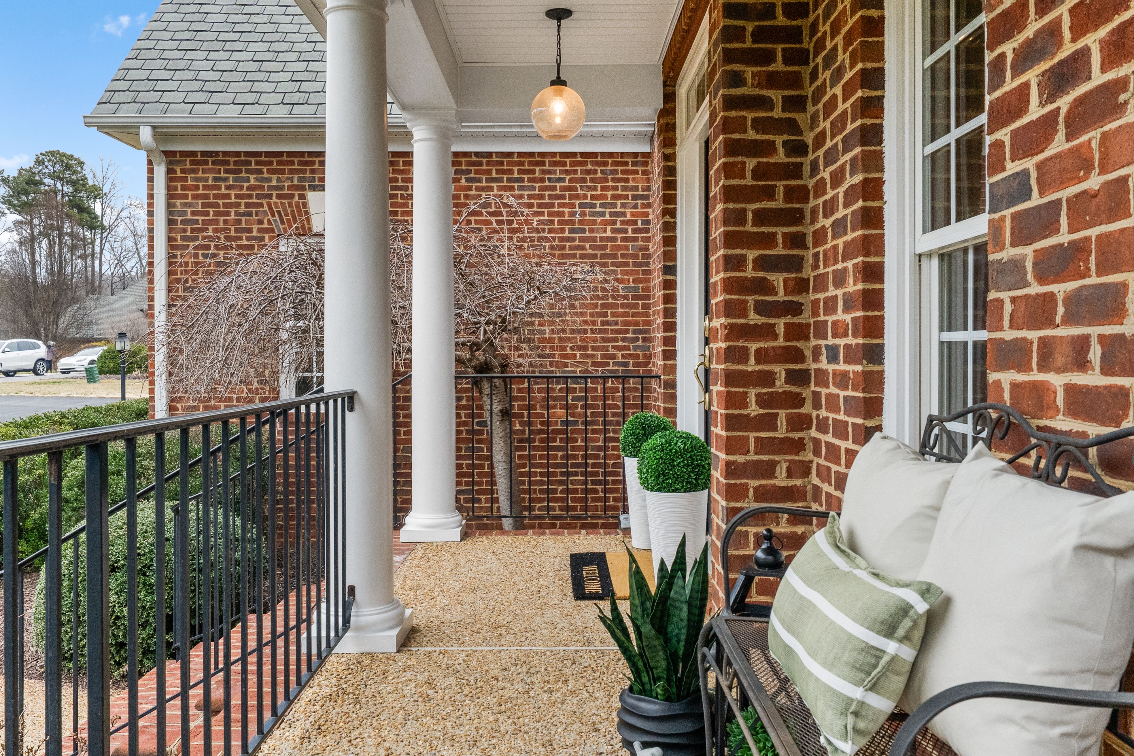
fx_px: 945
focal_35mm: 30
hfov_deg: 61.9
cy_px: 378
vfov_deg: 43.6
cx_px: 567
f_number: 8
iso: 2000
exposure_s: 1/400
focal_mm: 20
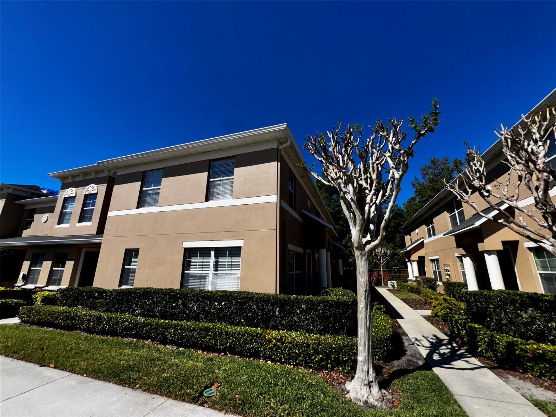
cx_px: 278
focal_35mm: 14
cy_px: 208
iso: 32
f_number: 2.2
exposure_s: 1/4367
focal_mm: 2.22
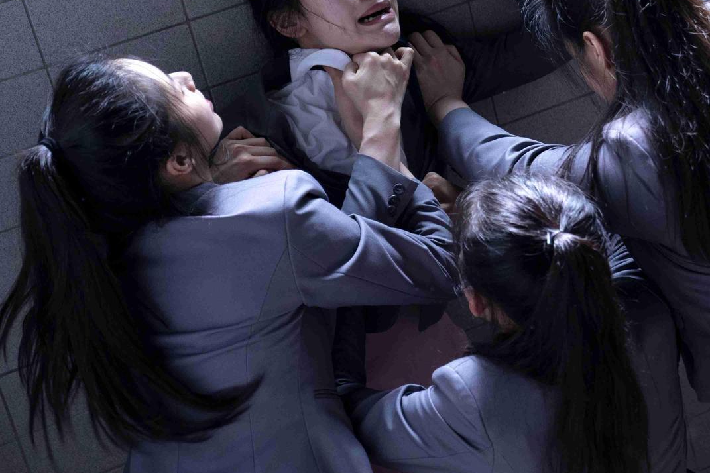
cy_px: 241
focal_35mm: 99
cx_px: 483
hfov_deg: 20.5
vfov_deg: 13.8
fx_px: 1952
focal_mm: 53
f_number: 2.8
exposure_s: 1/250
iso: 1600
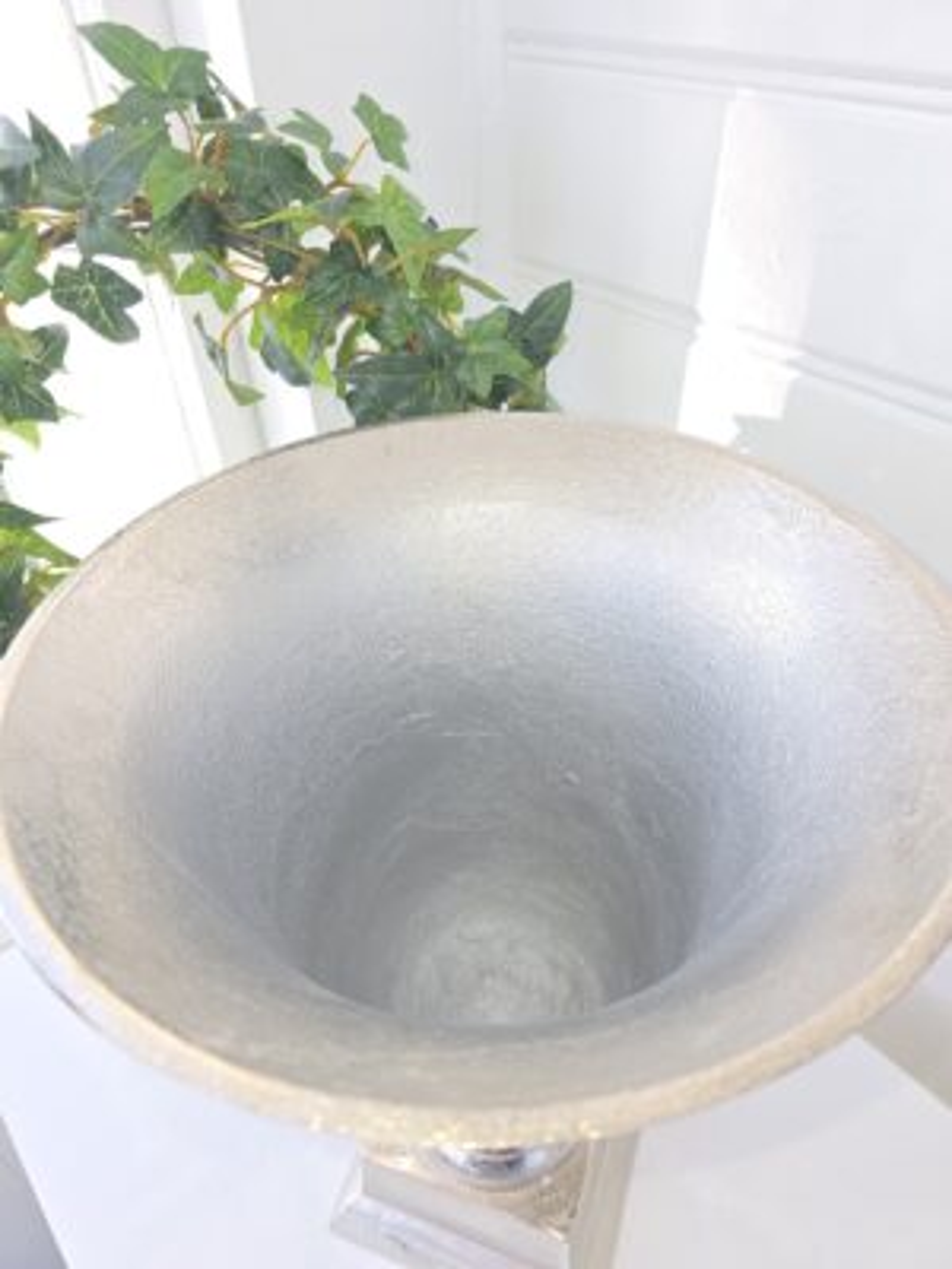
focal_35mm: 23
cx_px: 476
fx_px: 843
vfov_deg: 73.9
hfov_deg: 58.9
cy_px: 634
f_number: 1.7
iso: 20
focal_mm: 6.3
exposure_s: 1/100
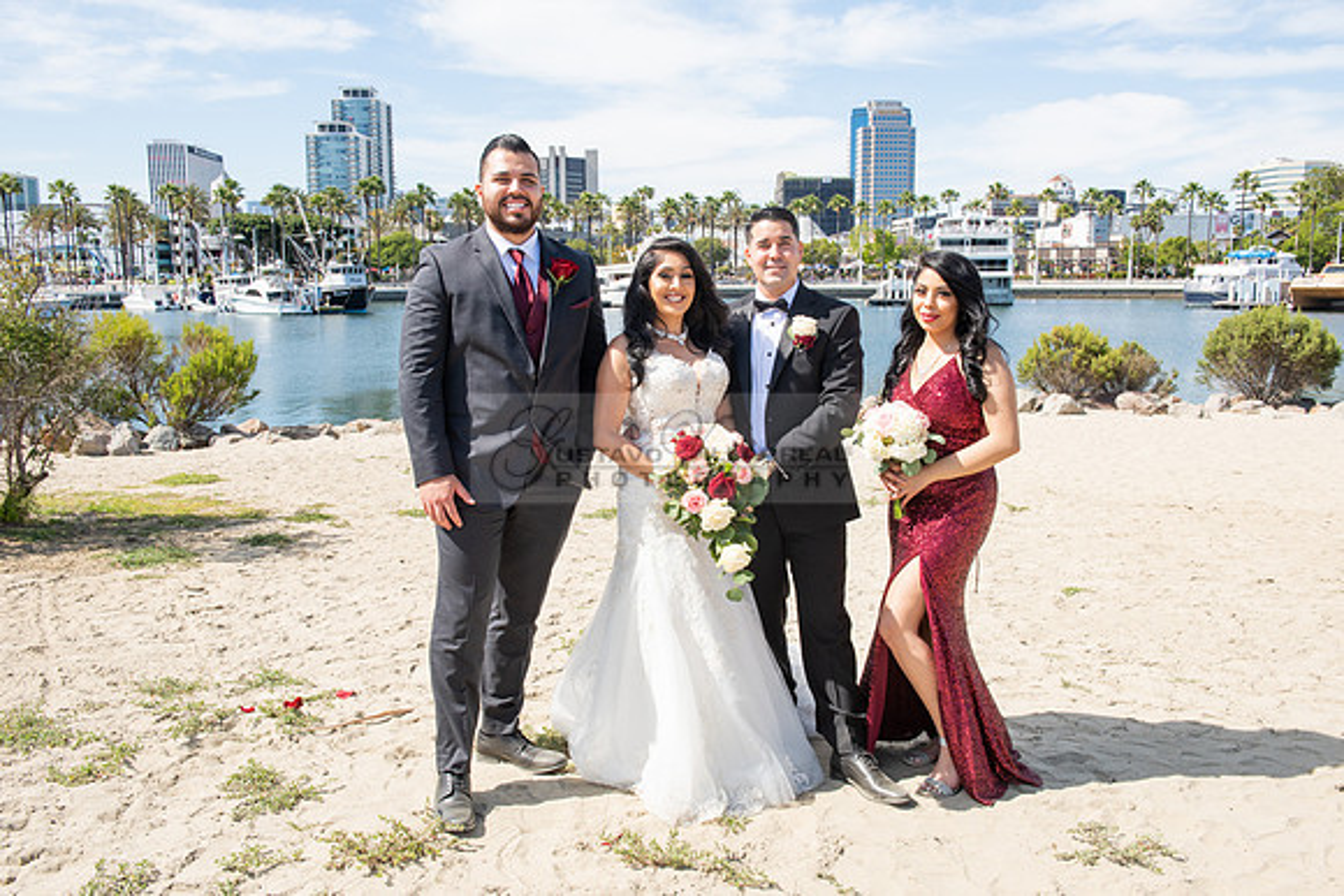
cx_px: 672
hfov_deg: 60.3
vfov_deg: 42.3
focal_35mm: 31
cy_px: 448
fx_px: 1158
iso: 200
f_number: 11
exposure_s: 1/200
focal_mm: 31
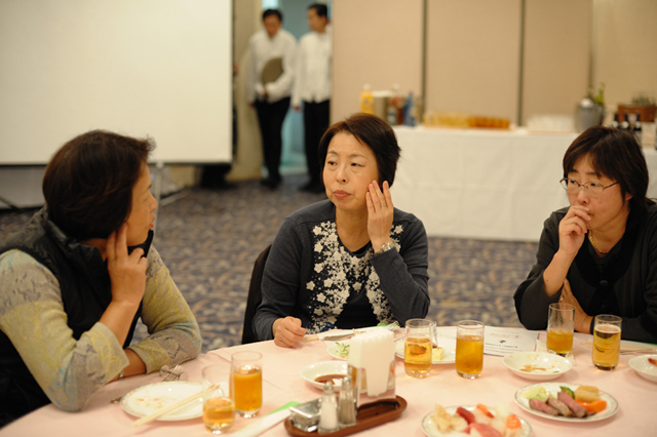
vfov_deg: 27.0
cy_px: 218
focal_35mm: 50
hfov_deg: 39.6
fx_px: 912
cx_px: 328
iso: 1250
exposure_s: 1/100
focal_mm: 50
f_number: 2.8
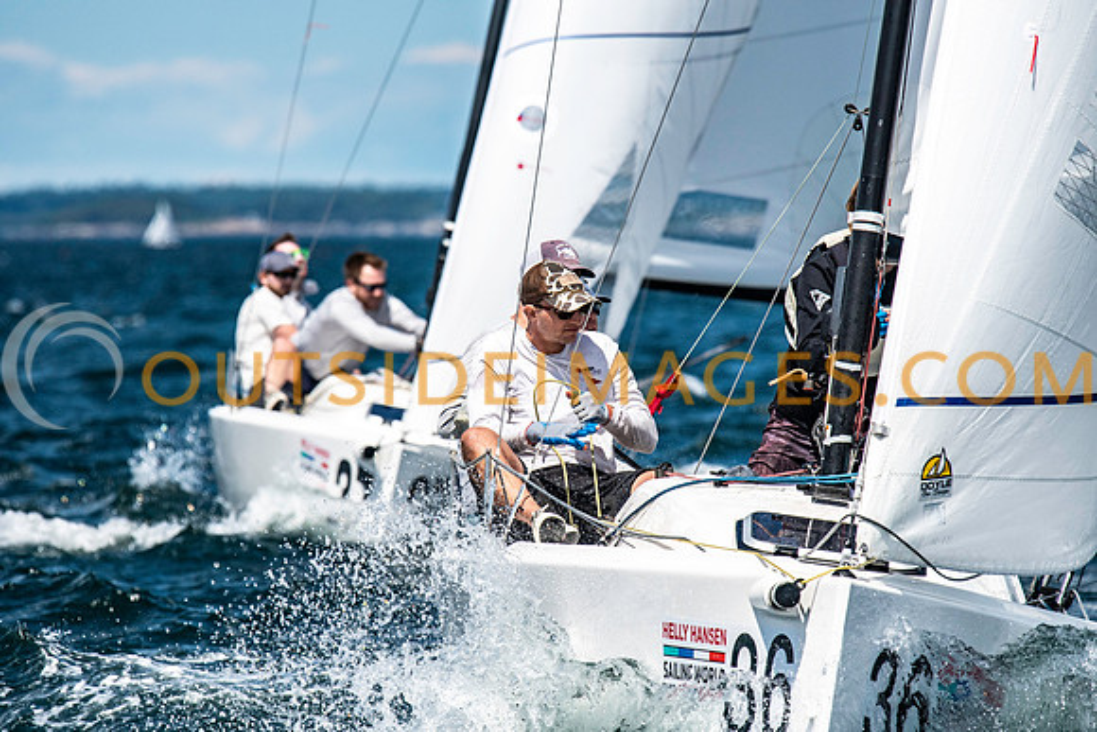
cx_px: 548
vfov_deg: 3.1
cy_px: 366
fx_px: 13715
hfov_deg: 4.6
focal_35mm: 450
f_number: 5.6
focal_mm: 300
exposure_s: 1/6400
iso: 500
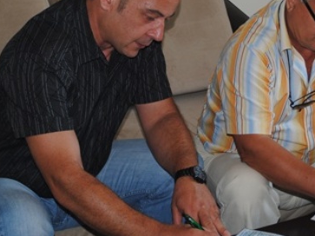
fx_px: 910
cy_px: 99
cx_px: 177
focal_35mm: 100
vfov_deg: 14.8
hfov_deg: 19.6
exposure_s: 1/60
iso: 200
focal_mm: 34
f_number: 5
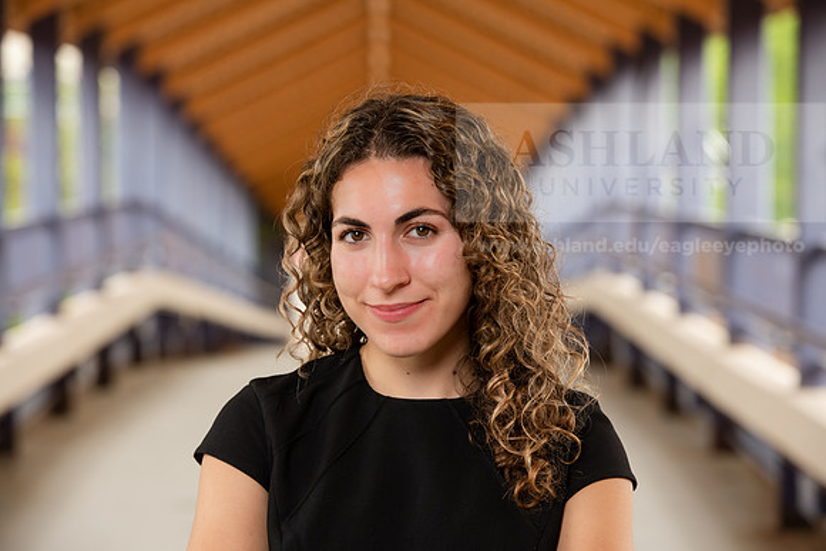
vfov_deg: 10.2
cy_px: 276
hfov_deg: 15.2
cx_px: 413
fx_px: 3098
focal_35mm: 135
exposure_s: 1/200
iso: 400
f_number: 5.6
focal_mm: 135
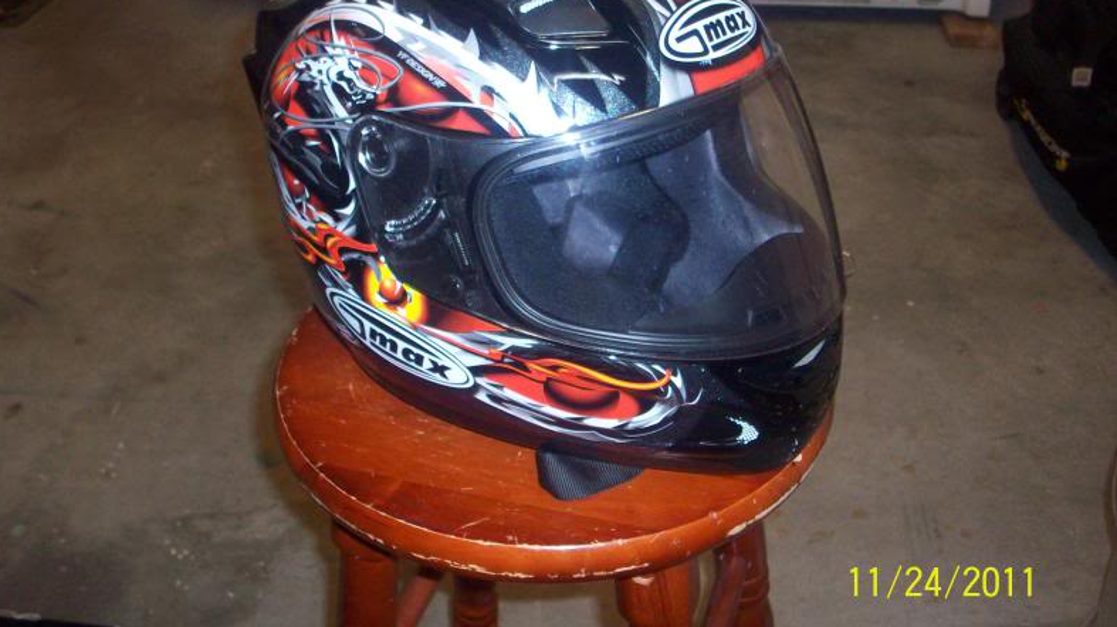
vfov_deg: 28.9
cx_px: 552
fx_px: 1214
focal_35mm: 41
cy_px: 237
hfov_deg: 49.4
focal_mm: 6.2
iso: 160
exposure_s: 1/45
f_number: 2.8
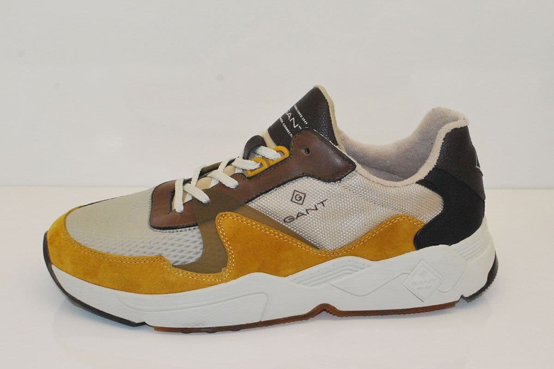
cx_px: 277
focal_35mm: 39
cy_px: 184
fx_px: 600
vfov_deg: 34.2
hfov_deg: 49.6
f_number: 11
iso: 1600
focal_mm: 26
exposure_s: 1/200
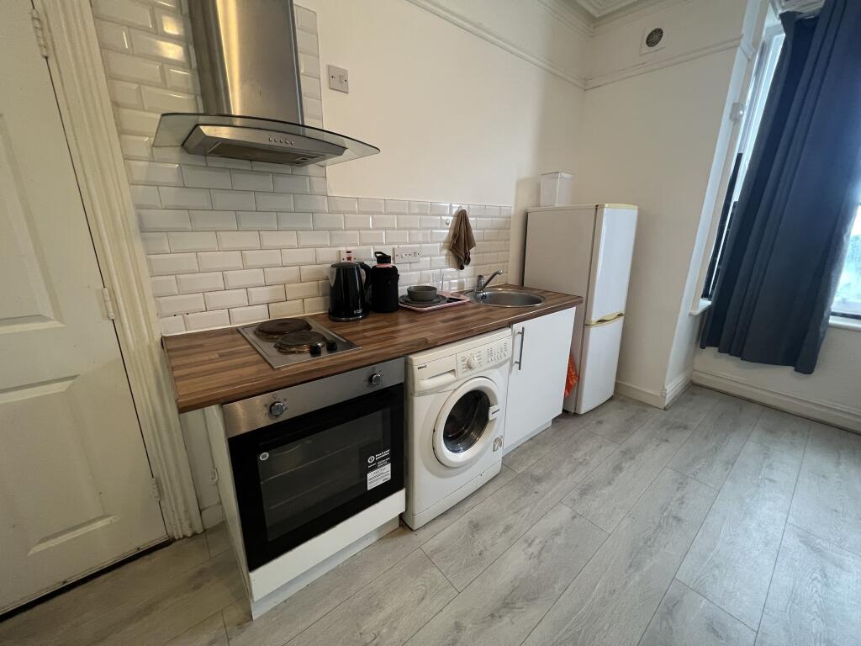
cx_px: 430
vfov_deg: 89.9
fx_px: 323
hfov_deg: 106.2
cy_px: 323
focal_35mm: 13
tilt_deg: -16.8
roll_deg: -0.5
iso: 320
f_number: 1.8
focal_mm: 1.57
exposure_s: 1/50
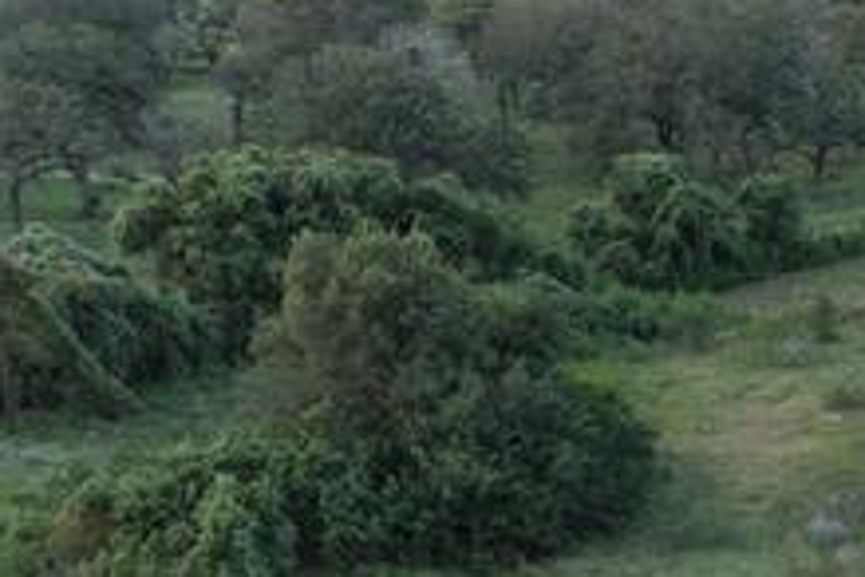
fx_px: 3147
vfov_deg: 10.2
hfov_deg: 13.9
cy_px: 798
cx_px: 1568
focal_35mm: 131
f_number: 2.8
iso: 100
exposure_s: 1/40
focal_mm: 14.45
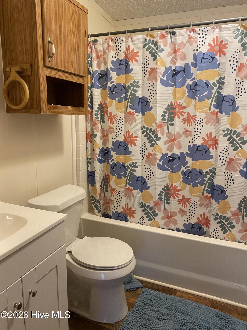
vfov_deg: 67.3
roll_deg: -2.0
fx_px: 247
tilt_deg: -12.8
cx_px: 124
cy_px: 165
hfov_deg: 53.1
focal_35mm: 26
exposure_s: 1/60
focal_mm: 4.25
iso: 160
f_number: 1.8
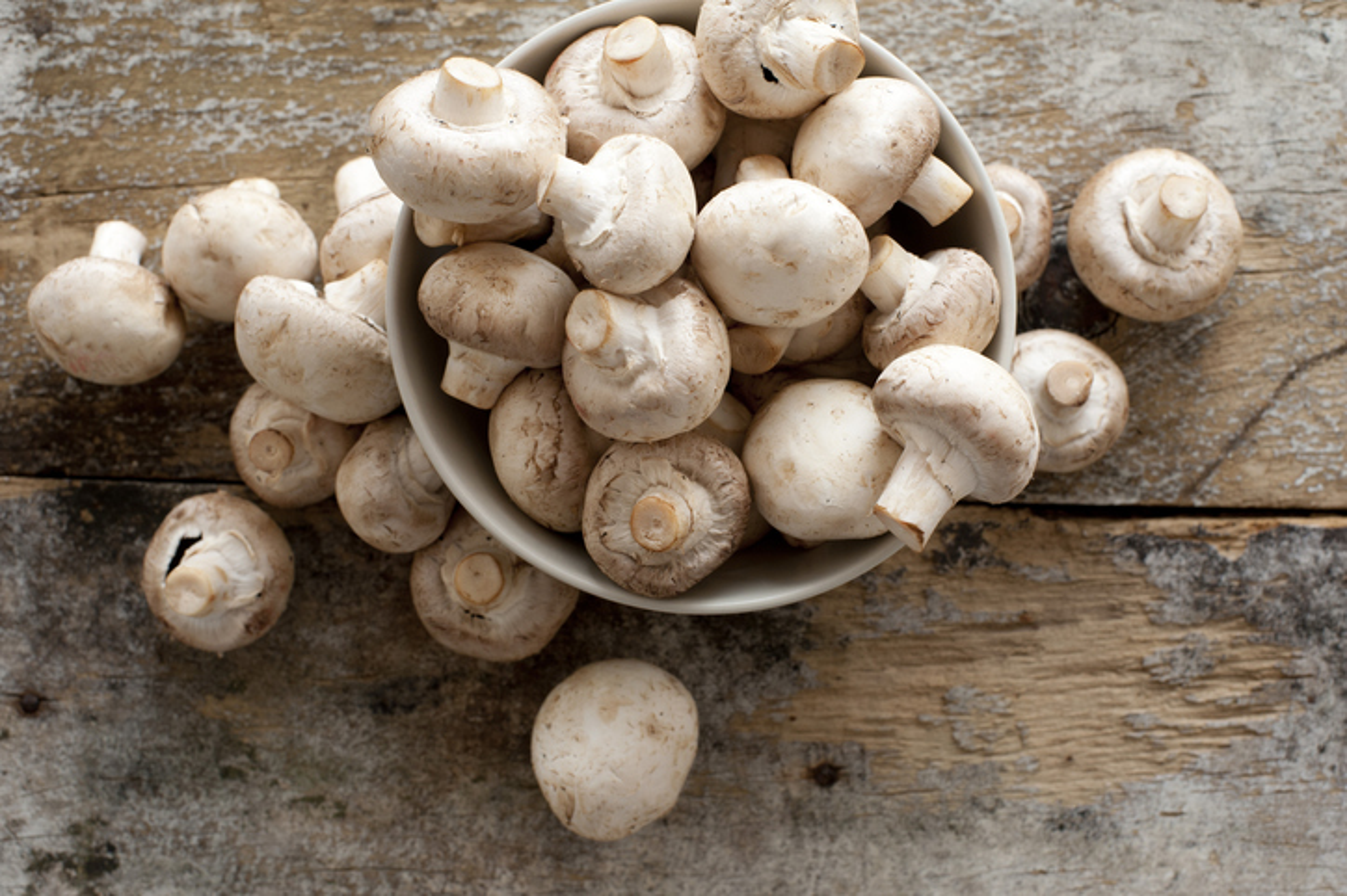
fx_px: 1870
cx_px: 674
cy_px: 448
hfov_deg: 39.6
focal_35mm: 50
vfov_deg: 27.0
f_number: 8
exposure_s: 1/125
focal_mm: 50
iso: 200
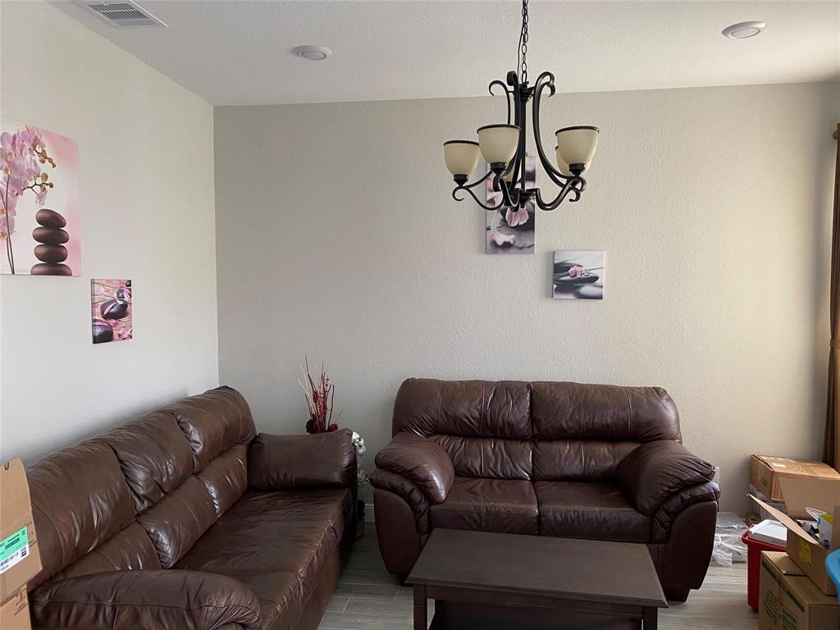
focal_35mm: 26
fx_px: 631
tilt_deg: -2.8
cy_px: 315
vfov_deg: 53.1
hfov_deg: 67.3
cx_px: 420
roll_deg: +0.3
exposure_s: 1/60
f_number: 1.8
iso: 160
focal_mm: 4.25
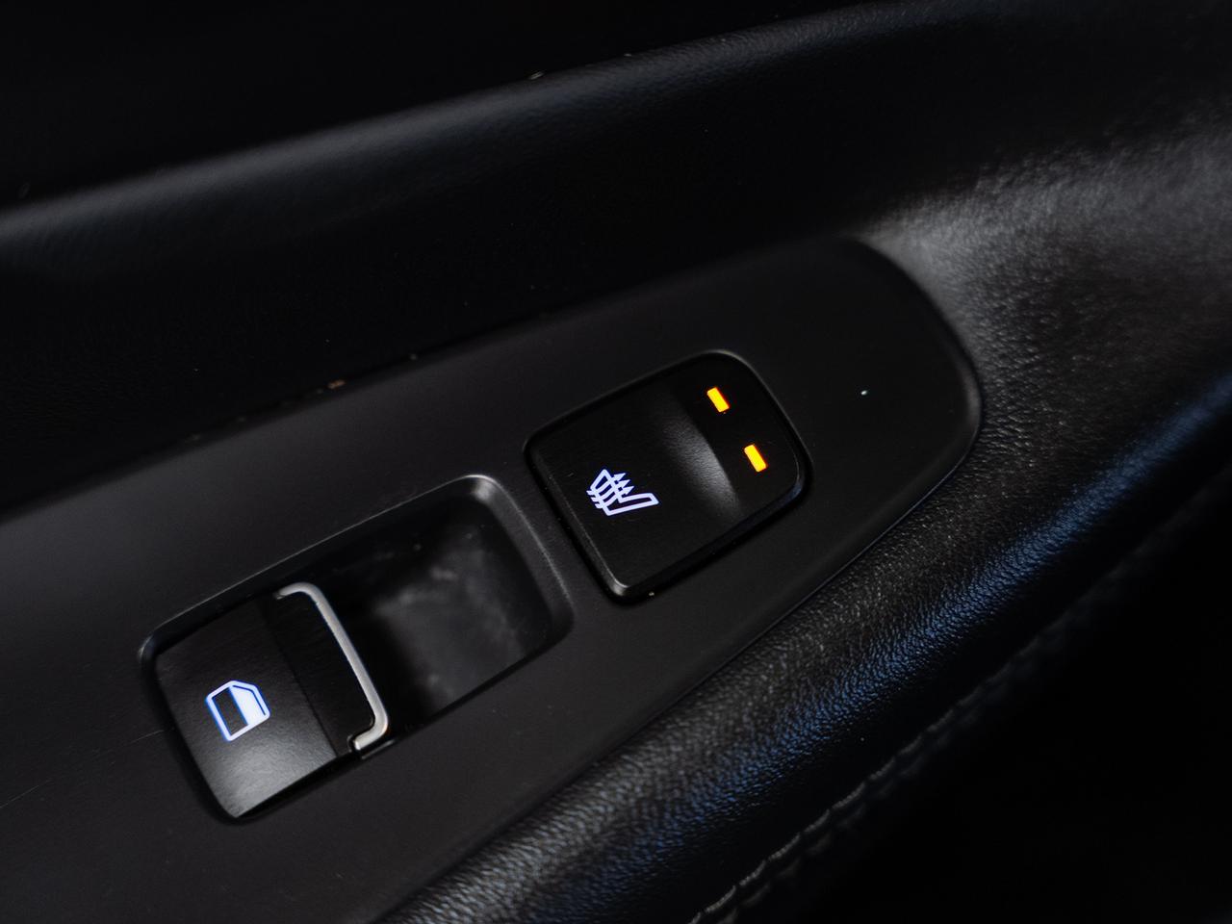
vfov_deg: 21.9
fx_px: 2383
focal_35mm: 67
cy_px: 462
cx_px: 616
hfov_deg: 29.0
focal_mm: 61.9
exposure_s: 1/40
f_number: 3.2
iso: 1250
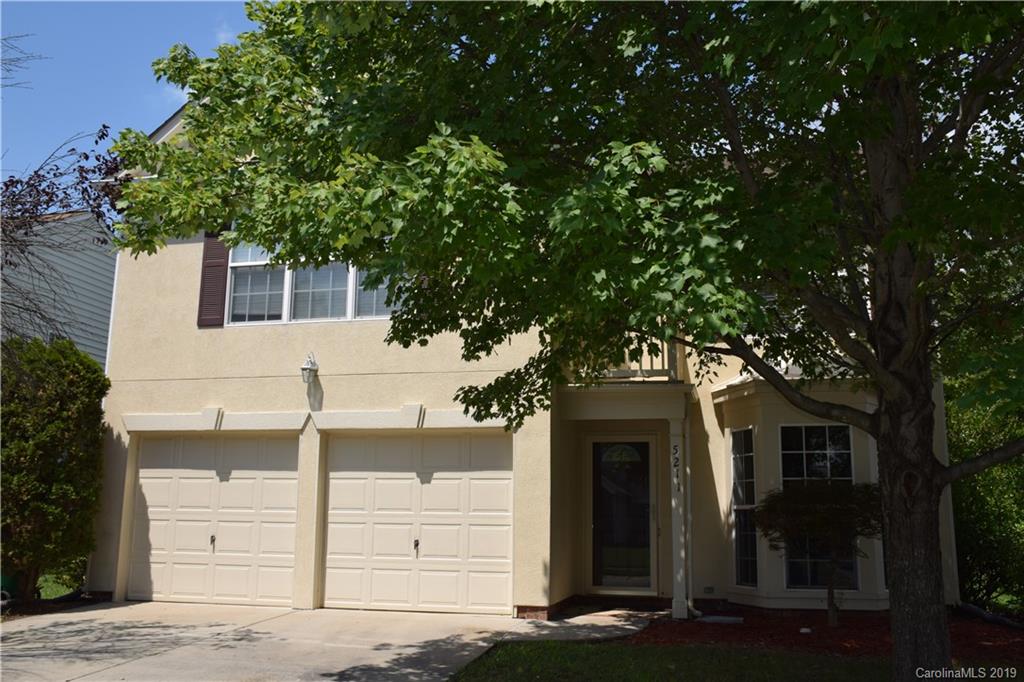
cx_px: 512
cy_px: 341
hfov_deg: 57.2
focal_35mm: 33
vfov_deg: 39.9
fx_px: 938
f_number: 10
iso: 100
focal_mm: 22
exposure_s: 1/200
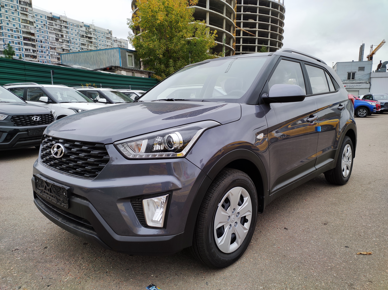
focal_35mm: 17
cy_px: 145
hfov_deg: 91.1
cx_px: 194
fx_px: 190
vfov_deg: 74.6
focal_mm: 4.74
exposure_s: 1/100
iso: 52
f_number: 1.79
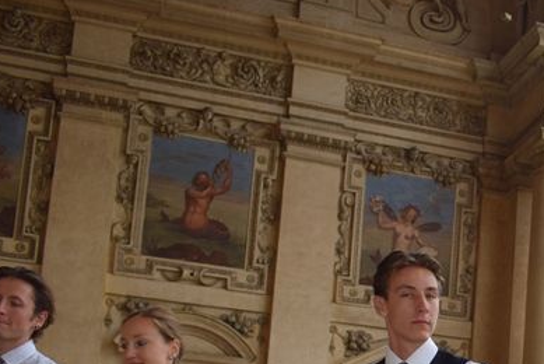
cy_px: 467
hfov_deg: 26.3
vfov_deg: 18.0
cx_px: 594
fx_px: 1074
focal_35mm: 71
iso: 250
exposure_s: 1/125
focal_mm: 18
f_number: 5.6
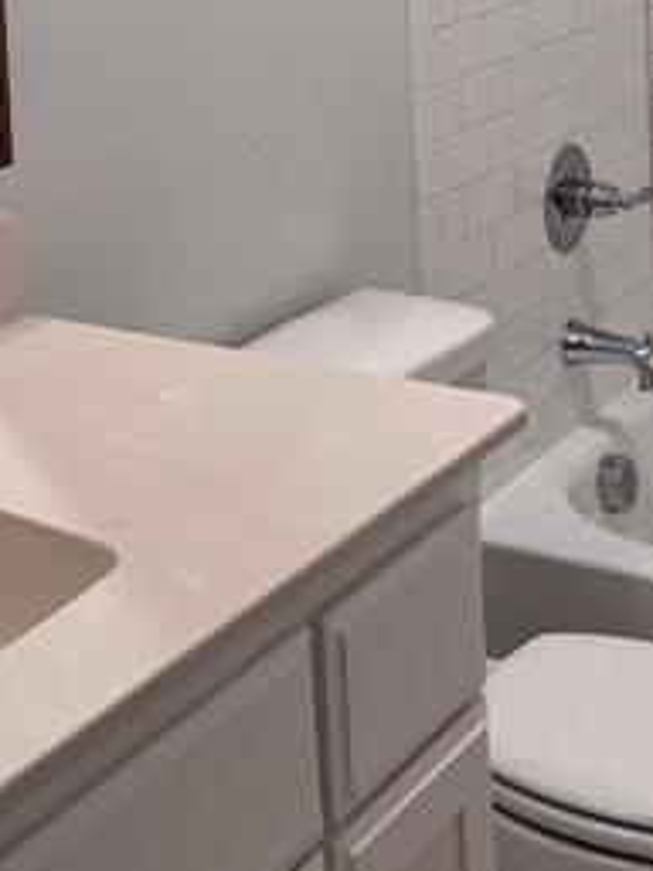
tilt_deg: -3.4
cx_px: 214
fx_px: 1962
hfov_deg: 18.8
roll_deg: +2.0
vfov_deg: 23.0
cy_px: -167
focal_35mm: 78
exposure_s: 1/120
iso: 125
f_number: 1.6
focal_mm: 5.1
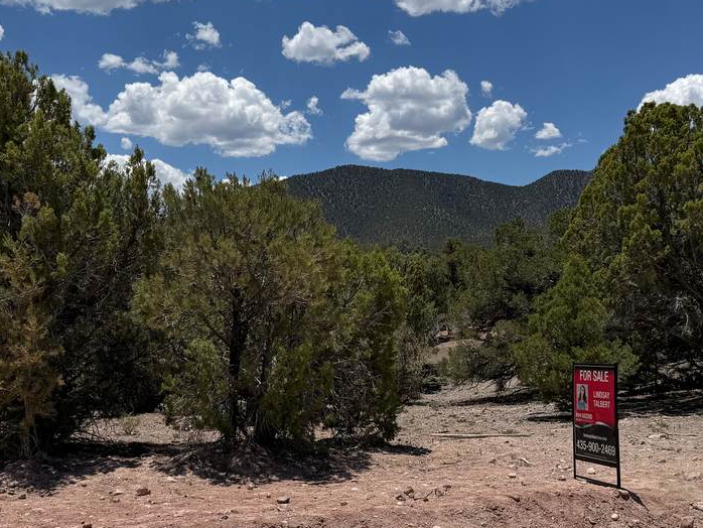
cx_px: 359
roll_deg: -0.1
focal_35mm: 44
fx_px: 894
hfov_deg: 42.9
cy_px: 331
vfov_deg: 32.7
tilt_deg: -1.9
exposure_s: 1/8130
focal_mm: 6.76
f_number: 1.78
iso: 80
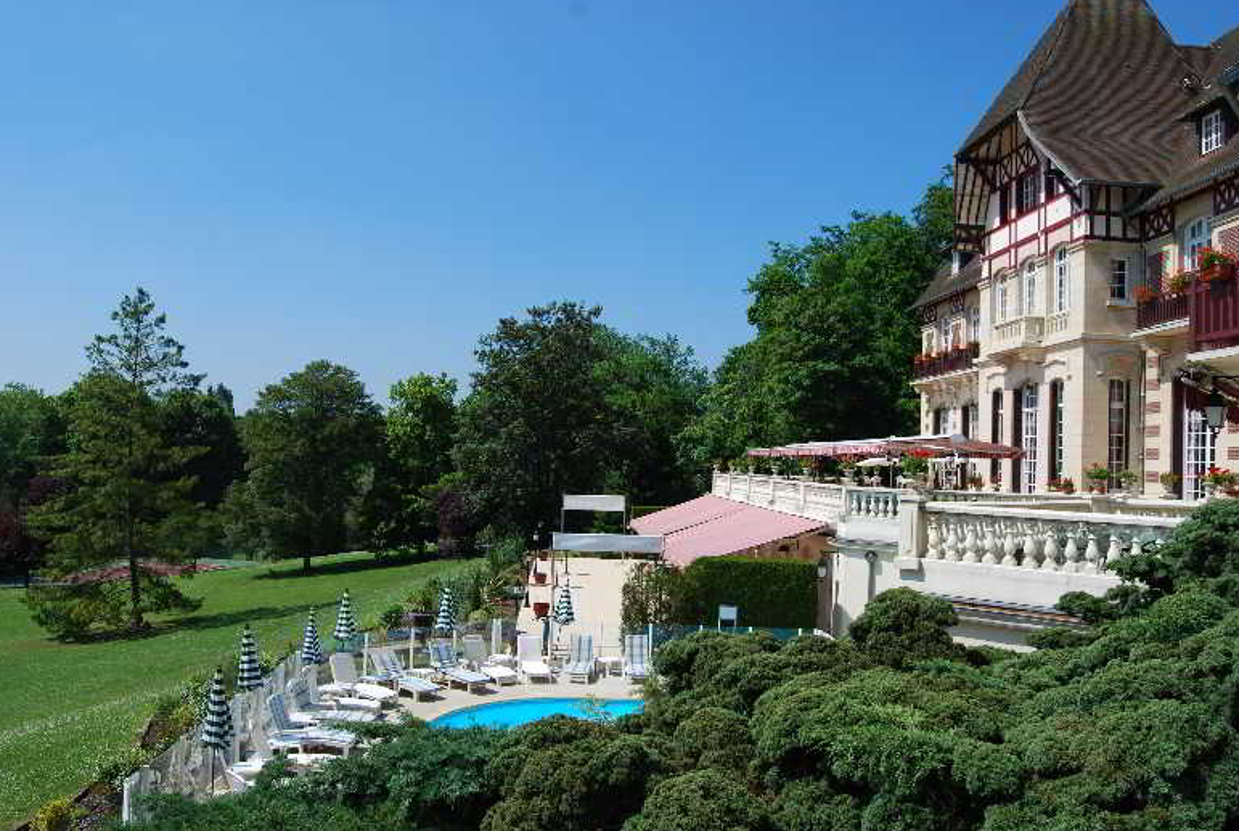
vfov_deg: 46.6
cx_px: 619
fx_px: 965
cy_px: 415
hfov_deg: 65.4
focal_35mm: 28
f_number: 8
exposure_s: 1/250
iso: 100
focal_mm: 18
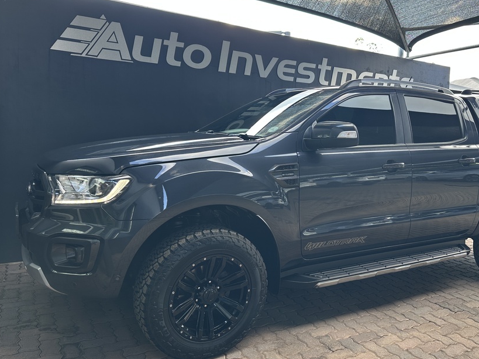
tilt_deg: -4.8
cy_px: 169
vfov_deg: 46.8
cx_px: 293
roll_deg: -2.3
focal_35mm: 30
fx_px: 415
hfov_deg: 59.4
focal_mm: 6.86
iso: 64
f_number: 1.78
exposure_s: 1/153
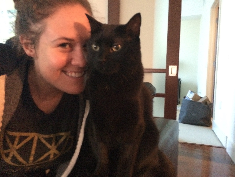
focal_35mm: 30
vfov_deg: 46.8
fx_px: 204
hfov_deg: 60.0
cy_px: 88
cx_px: 118
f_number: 2.2
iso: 640
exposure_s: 1/15
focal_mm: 4.12
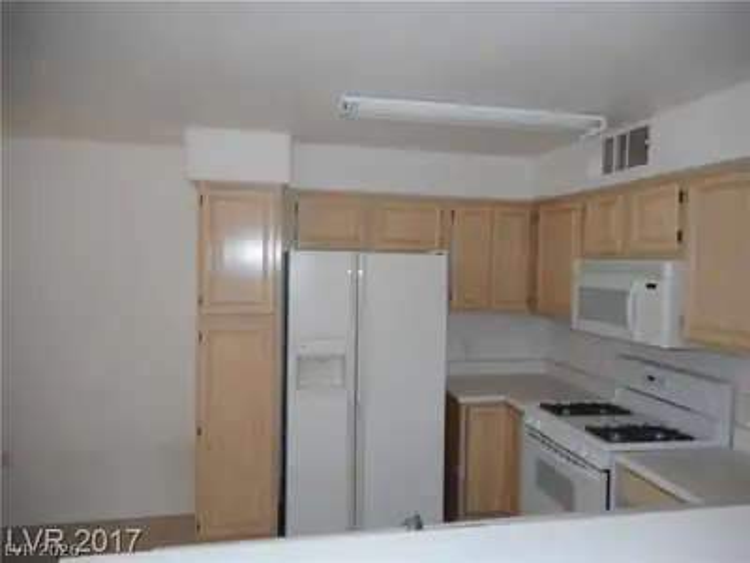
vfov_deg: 54.9
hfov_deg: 69.4
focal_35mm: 25
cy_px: 282
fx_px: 542
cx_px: 375
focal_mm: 4.5
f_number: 3.7
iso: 400
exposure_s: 1/25
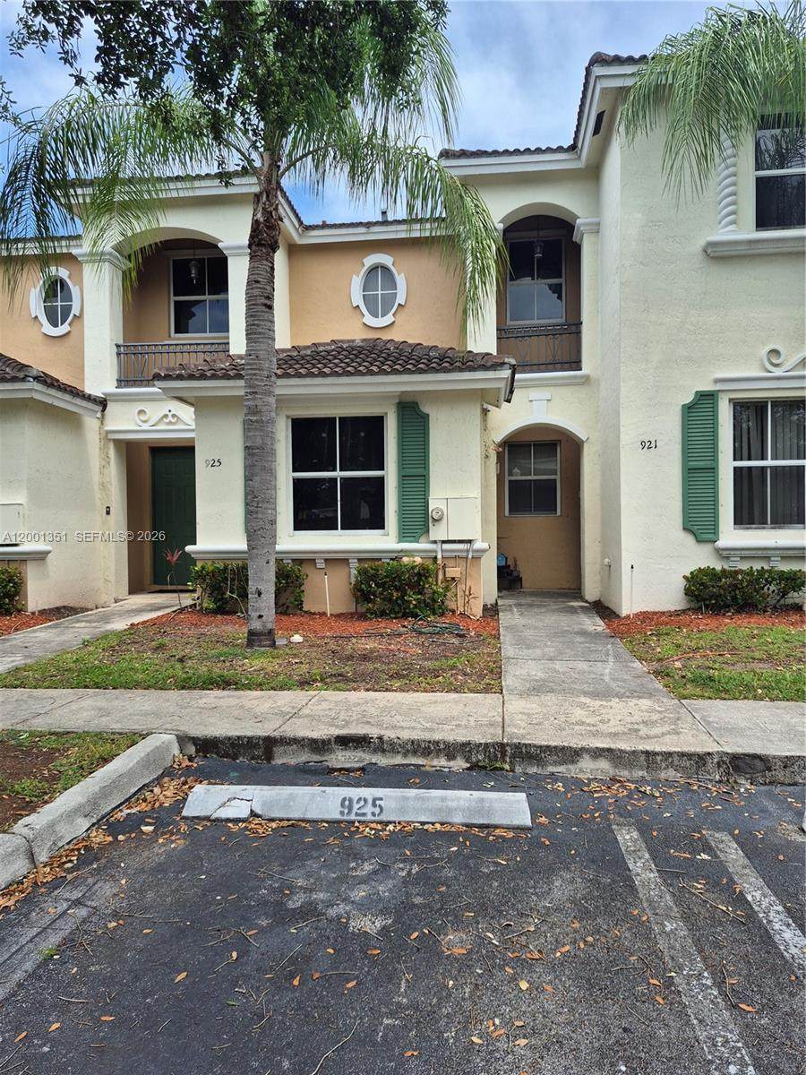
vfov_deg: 73.9
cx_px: 403
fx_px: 714
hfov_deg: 58.9
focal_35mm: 23
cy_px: 538
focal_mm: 5.4
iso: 25
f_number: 1.8
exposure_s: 1/1132
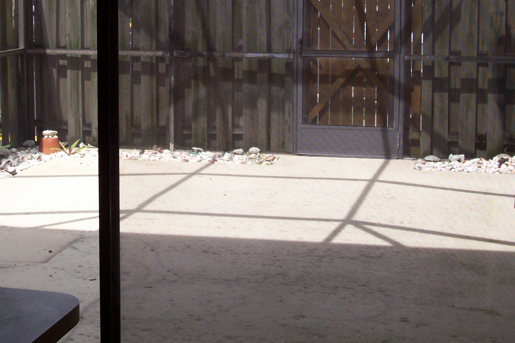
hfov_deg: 25.6
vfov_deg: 17.1
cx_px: 183
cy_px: 70
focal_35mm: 79
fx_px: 1130
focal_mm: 8.7
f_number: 3.2
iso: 80
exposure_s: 1/444
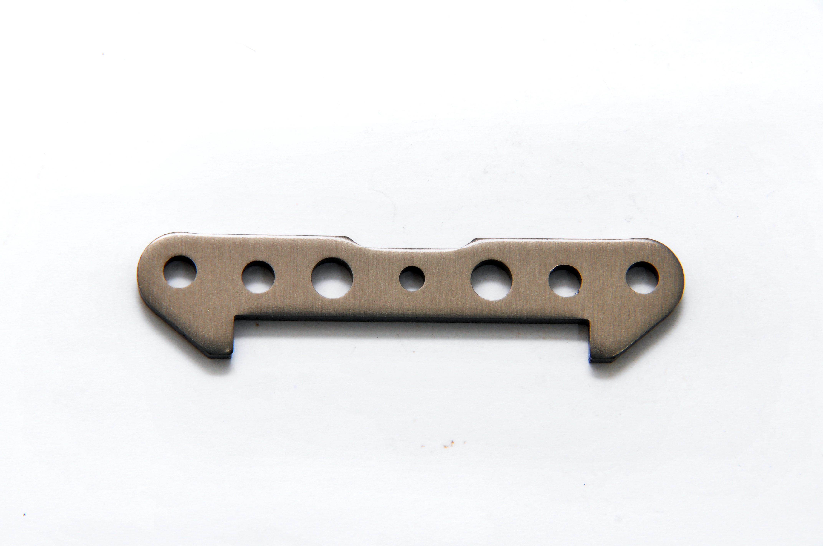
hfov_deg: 7.6
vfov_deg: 5.1
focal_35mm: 270
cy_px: 273
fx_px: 6165
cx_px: 412
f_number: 20
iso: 400
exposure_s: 1/60
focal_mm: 180
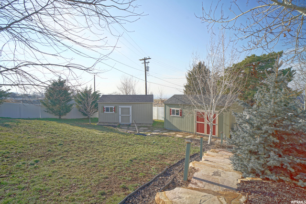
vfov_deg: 67.4
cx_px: 153
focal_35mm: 18
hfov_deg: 90.0
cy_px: 102
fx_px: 153
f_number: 7.1
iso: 100
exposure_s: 1/160
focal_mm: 18
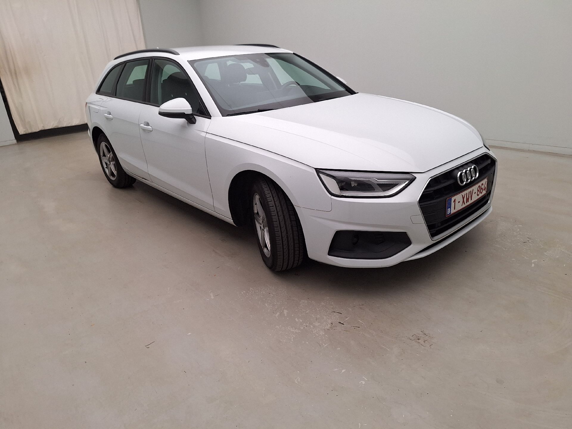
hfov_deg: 73.9
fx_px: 380
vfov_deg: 58.9
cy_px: 214
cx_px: 286
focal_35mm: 23
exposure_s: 1/127
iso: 40
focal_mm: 5.54
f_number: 1.8
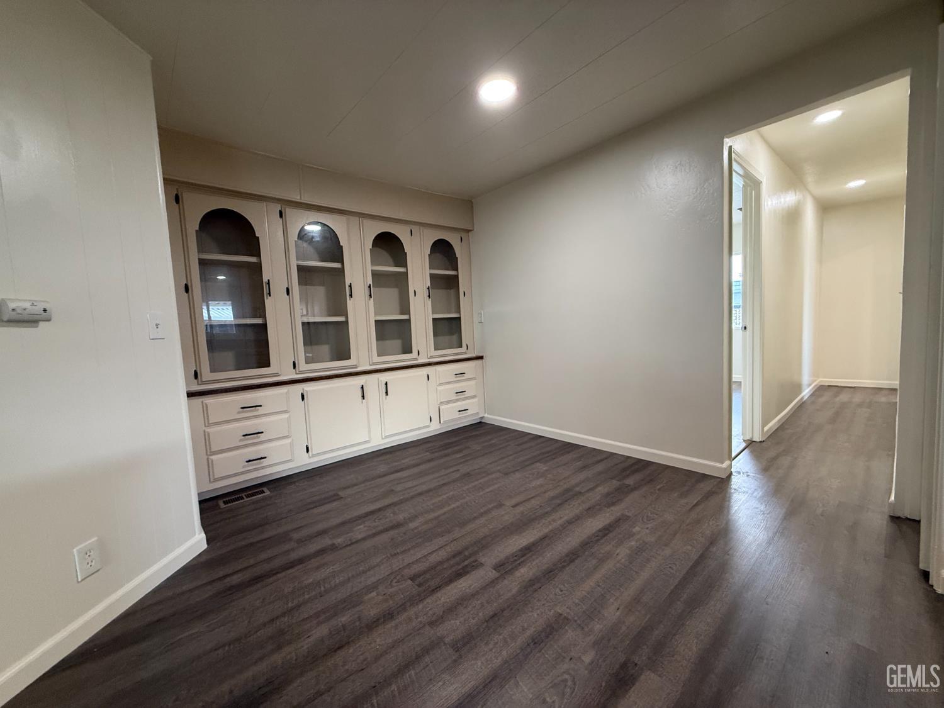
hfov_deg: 102.1
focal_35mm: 14
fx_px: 382
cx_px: 472
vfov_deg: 85.7
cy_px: 354
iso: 320
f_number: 2.2
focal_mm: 2.22
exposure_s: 1/120
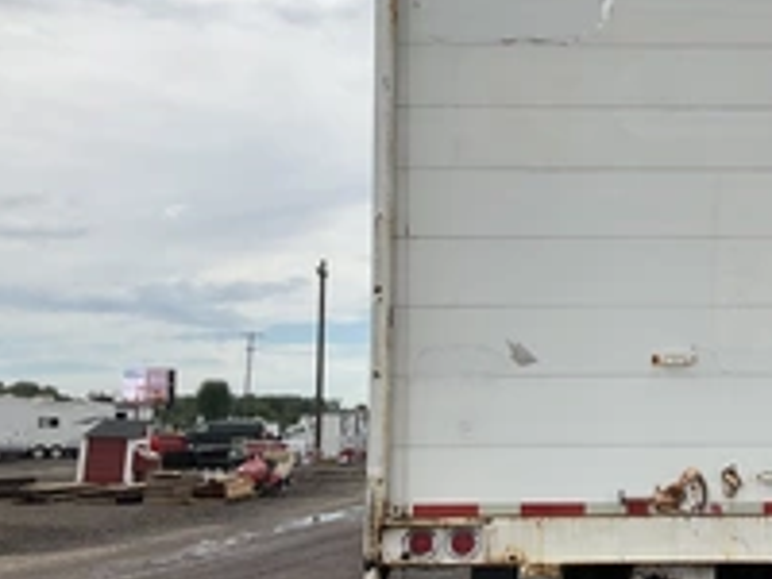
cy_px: 305
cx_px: 706
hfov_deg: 31.5
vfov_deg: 25.2
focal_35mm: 58
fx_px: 1294
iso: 25
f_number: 1.8
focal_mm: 3
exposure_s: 1/2538
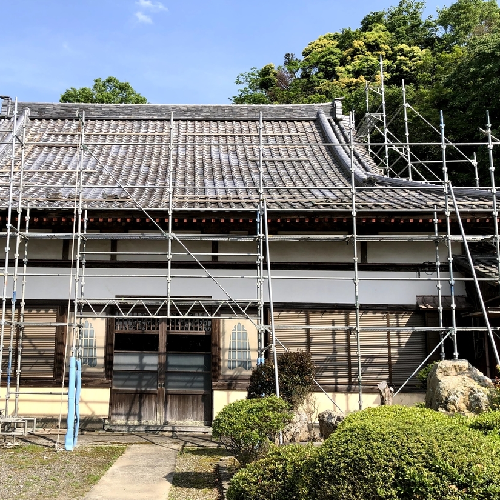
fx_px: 588
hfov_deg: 45.5
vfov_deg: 46.0
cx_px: 178
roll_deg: -0.7
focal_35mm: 36
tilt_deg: +8.3
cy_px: 272
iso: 20
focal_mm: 4
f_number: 1.8
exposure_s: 1/1297
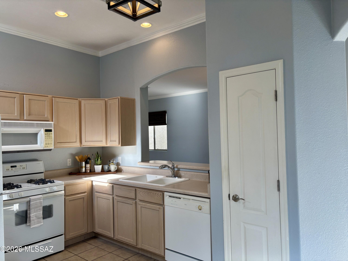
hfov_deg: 67.3
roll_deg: +0.8
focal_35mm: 26
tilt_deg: +0.7
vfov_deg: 53.1
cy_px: 130
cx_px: 174
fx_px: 261
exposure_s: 1/156
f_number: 1.6
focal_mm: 5.96
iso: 64
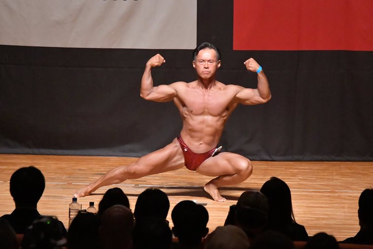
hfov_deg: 7.1
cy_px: 125
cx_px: 183
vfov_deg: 4.7
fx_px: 3025
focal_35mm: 292
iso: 12800
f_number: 5.6
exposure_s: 1/400
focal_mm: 190
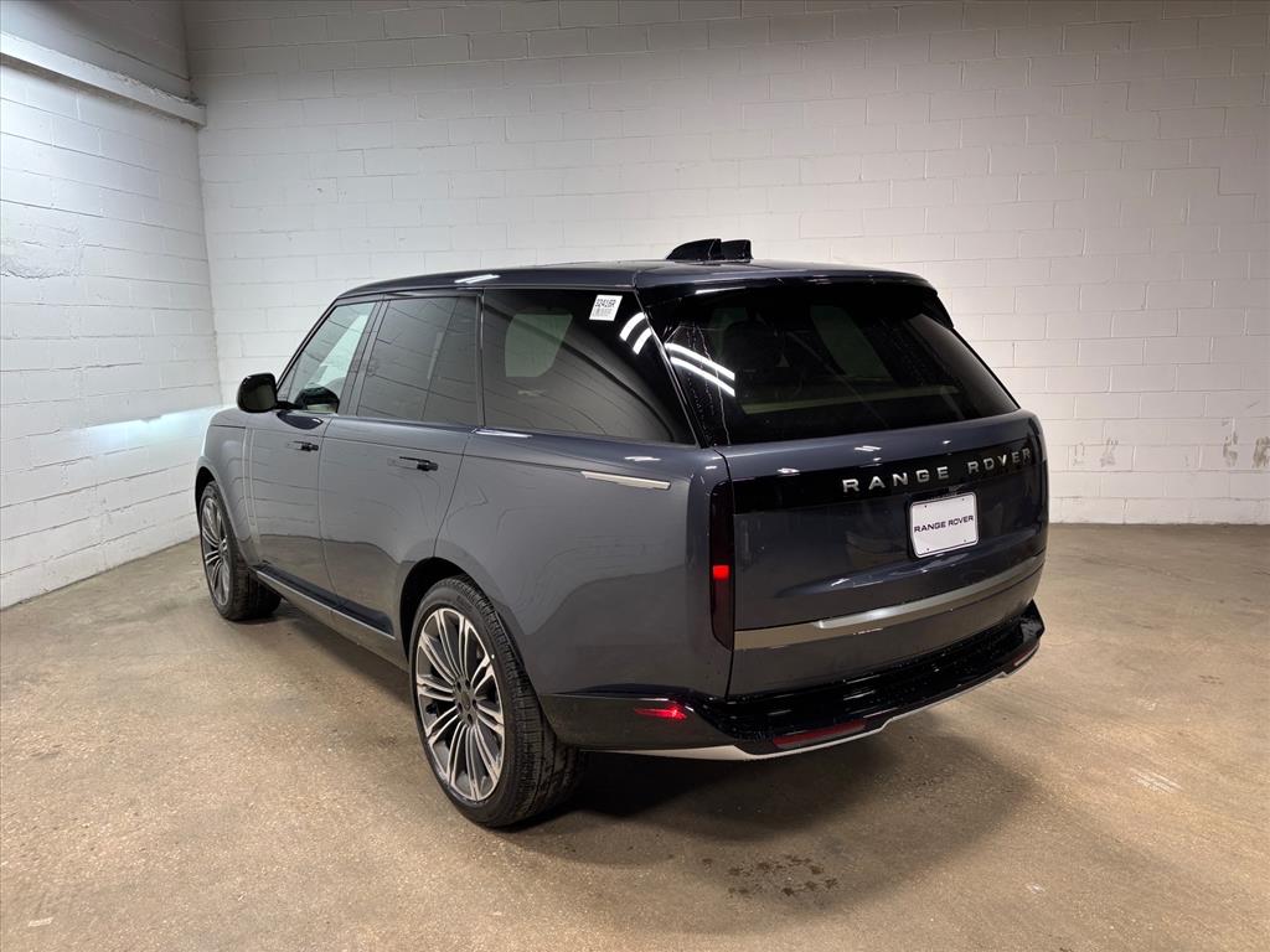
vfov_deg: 53.1
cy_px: 476
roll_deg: +1.9
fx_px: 954
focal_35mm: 26
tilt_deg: -8.9
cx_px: 635
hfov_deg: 67.3
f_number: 1.6
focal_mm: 5.96
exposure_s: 1/133
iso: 40
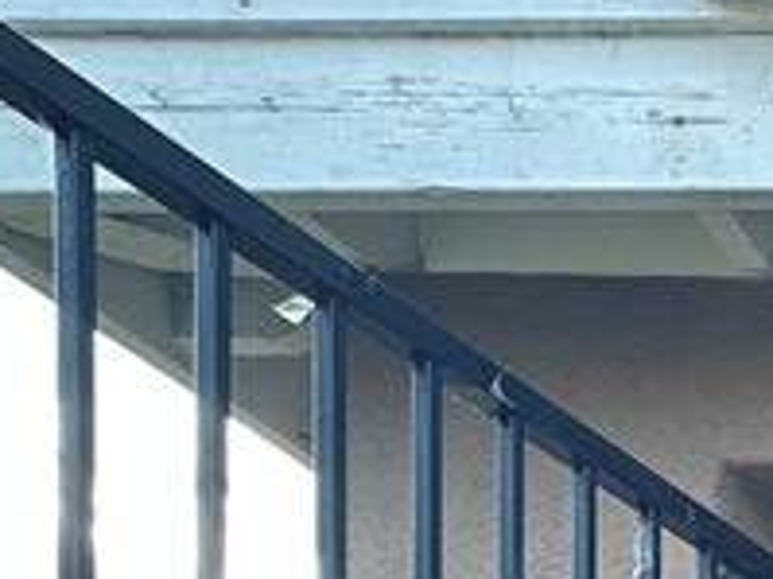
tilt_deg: -0.1
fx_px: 1607
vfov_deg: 15.6
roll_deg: -0.6
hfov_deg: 19.3
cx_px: 1441
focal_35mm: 72
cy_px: 1201
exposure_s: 1/162
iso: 40
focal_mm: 2.22
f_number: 2.2
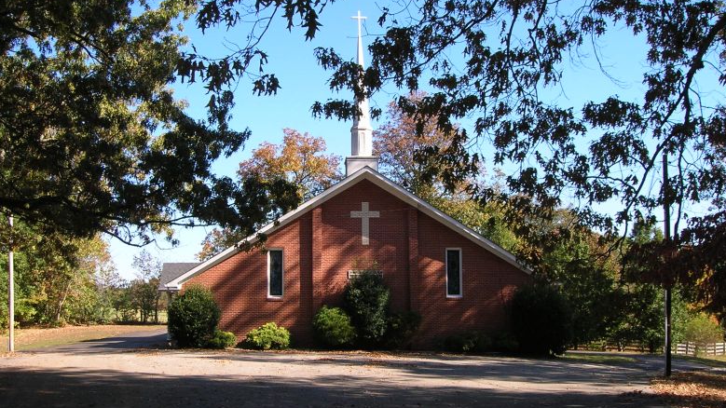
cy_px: 221
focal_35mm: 38
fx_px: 731
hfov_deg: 52.8
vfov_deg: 31.2
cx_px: 358
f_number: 4.9
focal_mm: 5.7
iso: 50
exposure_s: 1/152
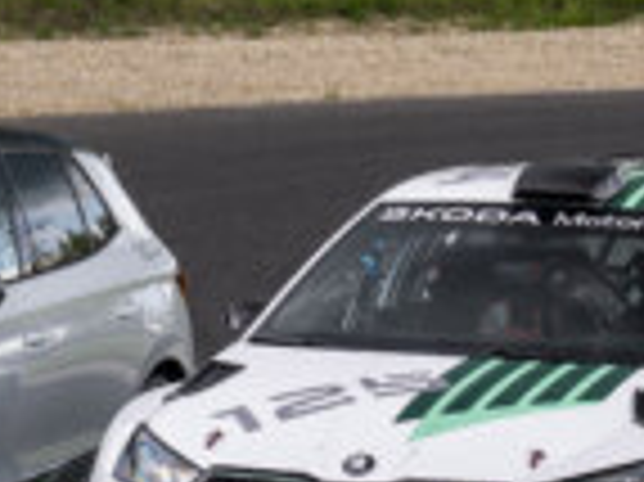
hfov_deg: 7.5
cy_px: 9
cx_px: 468
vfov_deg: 5.6
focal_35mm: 263
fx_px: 4889
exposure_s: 1/400
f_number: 4
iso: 100
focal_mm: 51
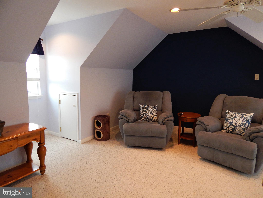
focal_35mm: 23
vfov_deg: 58.9
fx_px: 175
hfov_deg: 73.9
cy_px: 99
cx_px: 132
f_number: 3
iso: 280
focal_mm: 4
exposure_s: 1/30
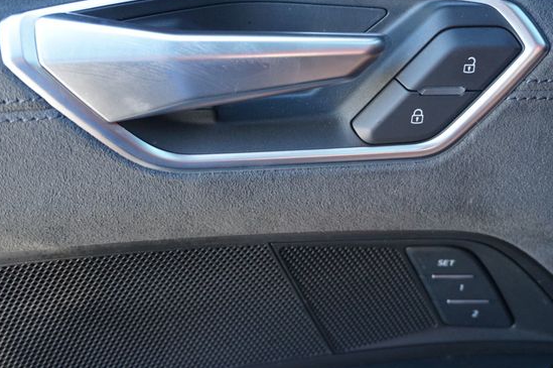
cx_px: 295
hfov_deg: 40.4
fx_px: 752
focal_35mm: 49
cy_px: 159
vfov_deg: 27.4
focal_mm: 28
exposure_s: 1/60
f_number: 4.5
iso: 800
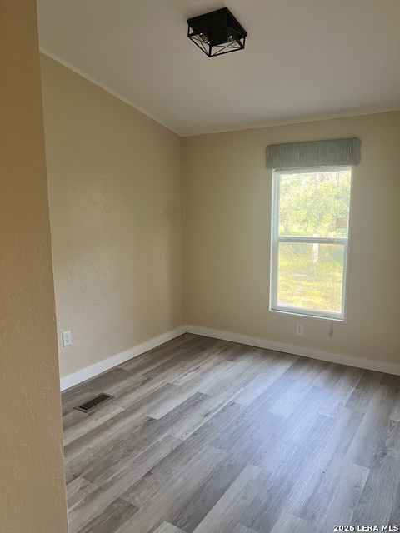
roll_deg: +1.0
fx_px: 401
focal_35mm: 26
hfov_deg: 53.1
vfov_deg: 67.3
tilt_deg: -7.0
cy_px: 266
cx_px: 200
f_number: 1.5
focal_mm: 5.7
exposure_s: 1/82
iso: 125
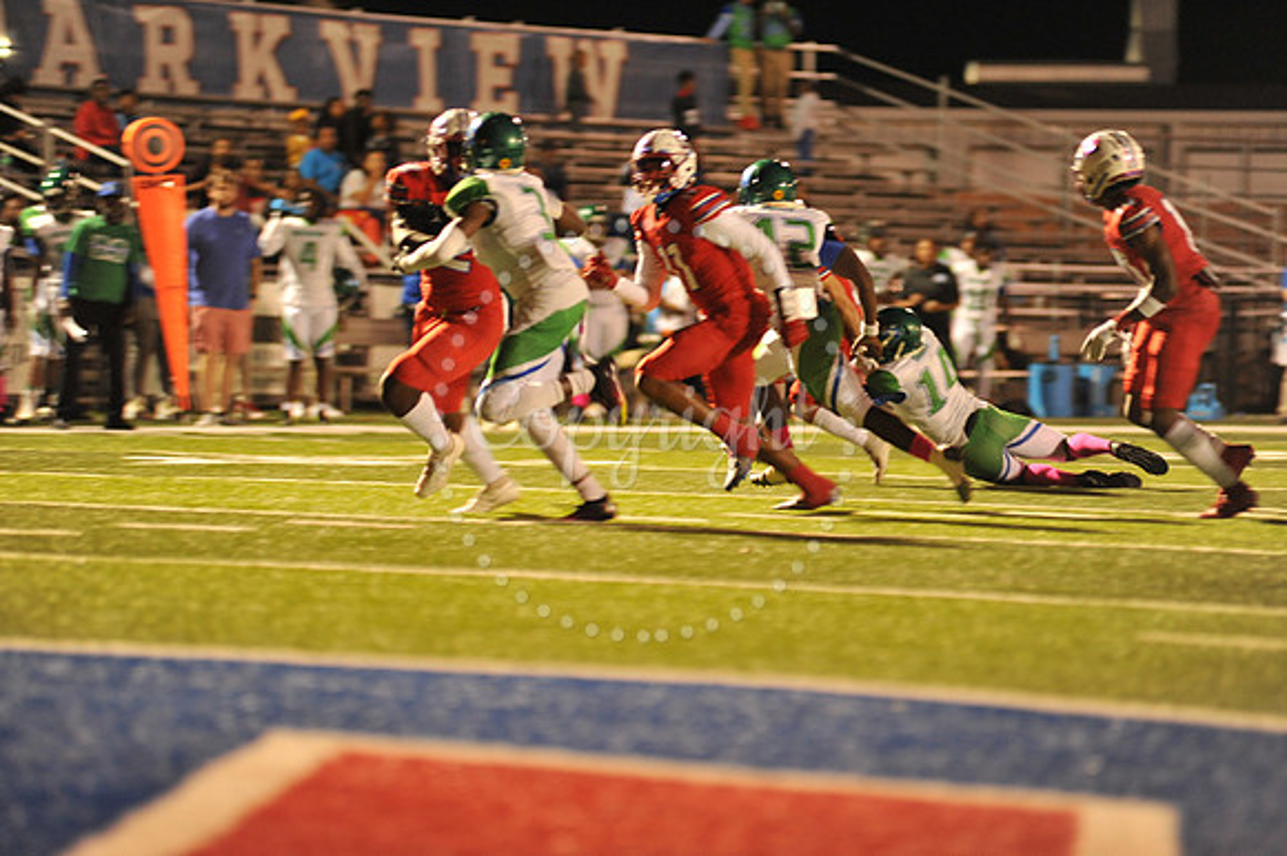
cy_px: 428
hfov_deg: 10.3
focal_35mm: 200
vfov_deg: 6.9
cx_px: 644
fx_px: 7146
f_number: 2.8
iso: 2500
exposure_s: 1/200
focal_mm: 200
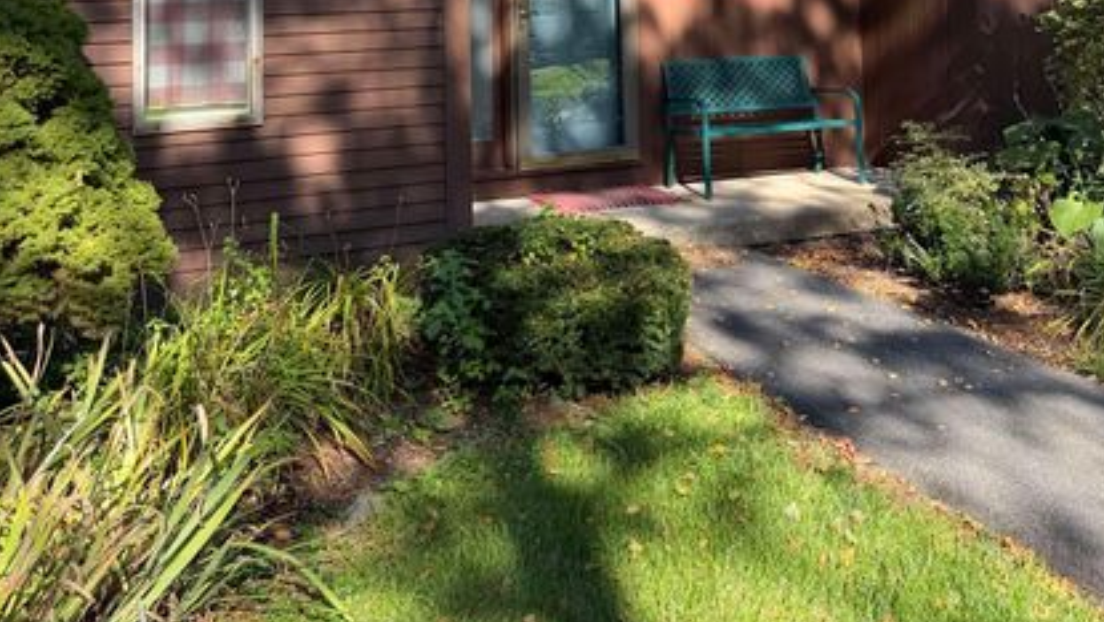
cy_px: -78
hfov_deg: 48.3
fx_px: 1230
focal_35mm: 42
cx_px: 548
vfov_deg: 26.0
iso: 80
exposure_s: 1/931
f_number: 1.78
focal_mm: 6.76
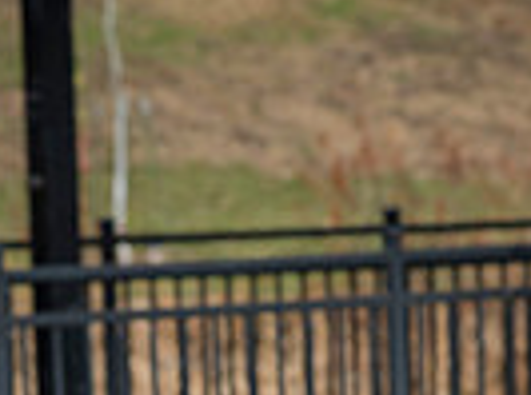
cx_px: 252
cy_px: 886
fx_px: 6242
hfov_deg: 4.9
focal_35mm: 408
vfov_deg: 3.6
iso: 400
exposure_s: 1/640
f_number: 8
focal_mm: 125
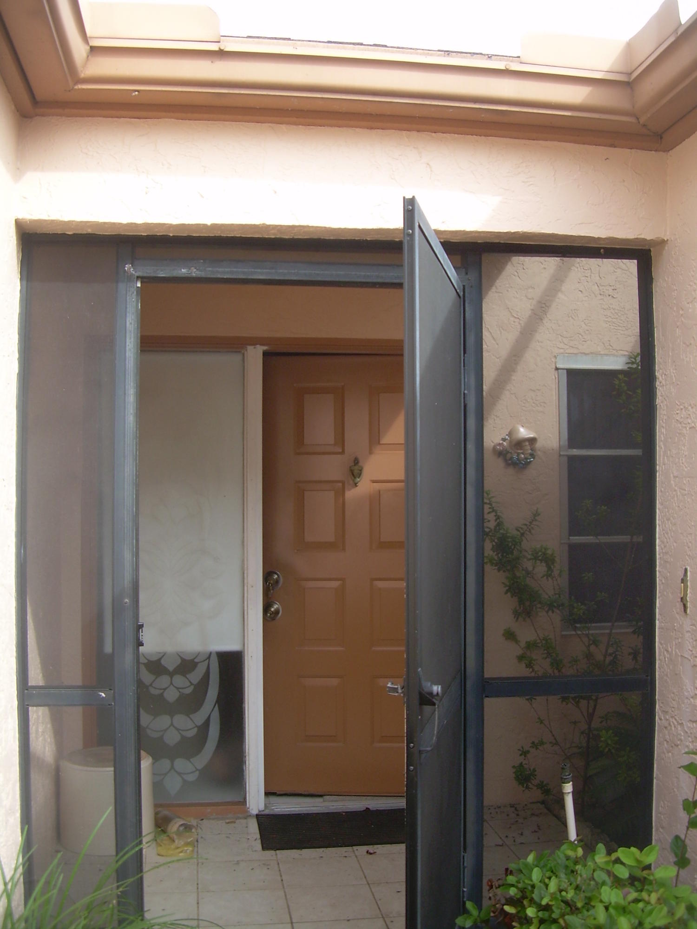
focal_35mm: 38
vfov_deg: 49.0
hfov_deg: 37.7
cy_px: 464
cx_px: 348
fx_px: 1020
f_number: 2.8
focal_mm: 6.3
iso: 50
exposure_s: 1/162
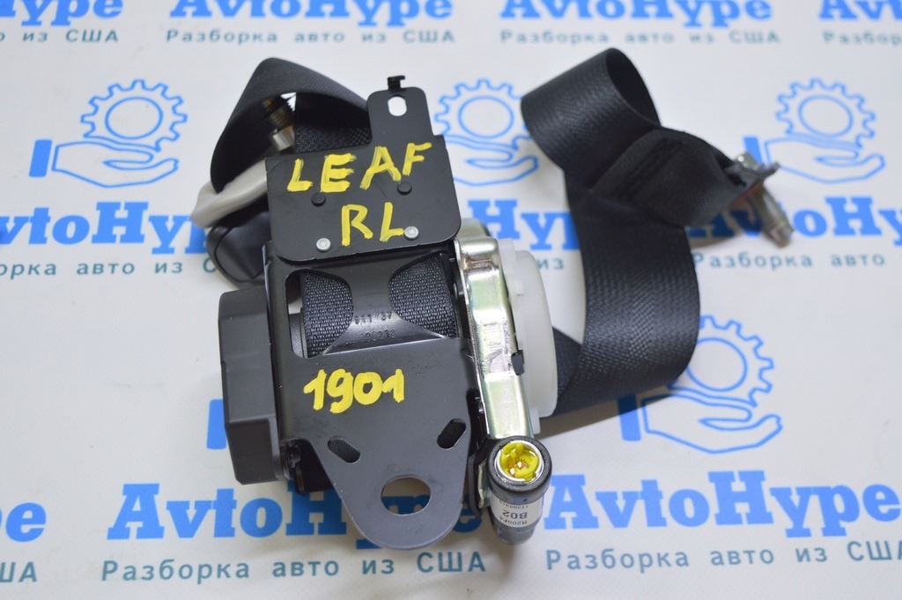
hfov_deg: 38.9
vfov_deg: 26.4
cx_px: 451
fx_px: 1277
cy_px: 300
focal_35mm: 51
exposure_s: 1/25
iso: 400
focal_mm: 34
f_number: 5.6
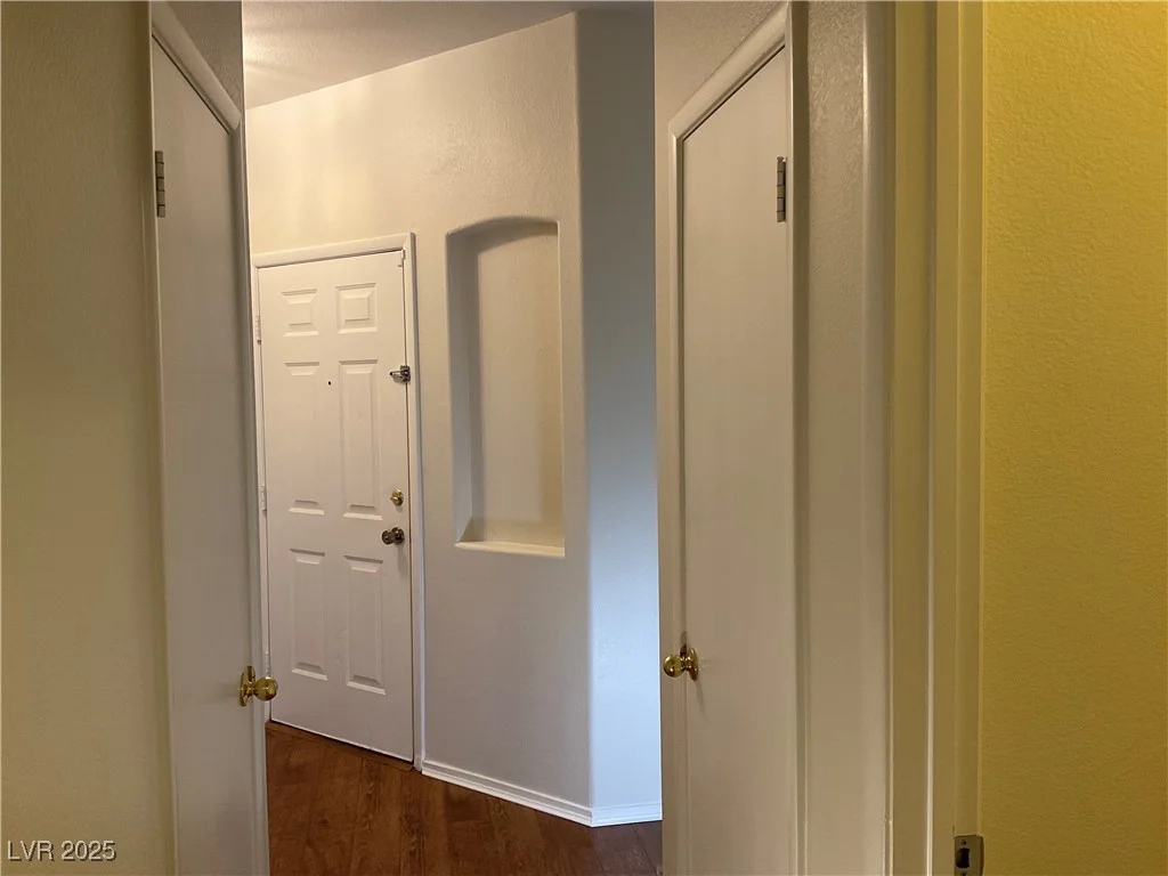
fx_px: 979
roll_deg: +0.1
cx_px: 584
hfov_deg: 61.7
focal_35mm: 29
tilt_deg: -2.9
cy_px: 438
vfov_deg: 48.2
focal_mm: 3
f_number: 1.8
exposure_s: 1/60
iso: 100
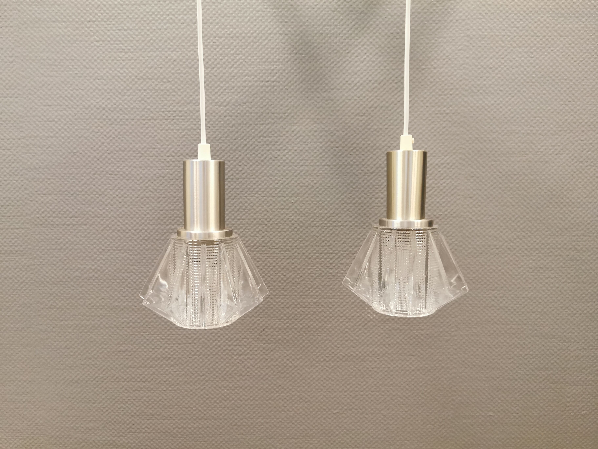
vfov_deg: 51.4
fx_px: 466
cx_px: 299
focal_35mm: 27
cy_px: 224
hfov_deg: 65.3
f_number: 1.6
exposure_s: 1/50
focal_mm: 5.56
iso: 250
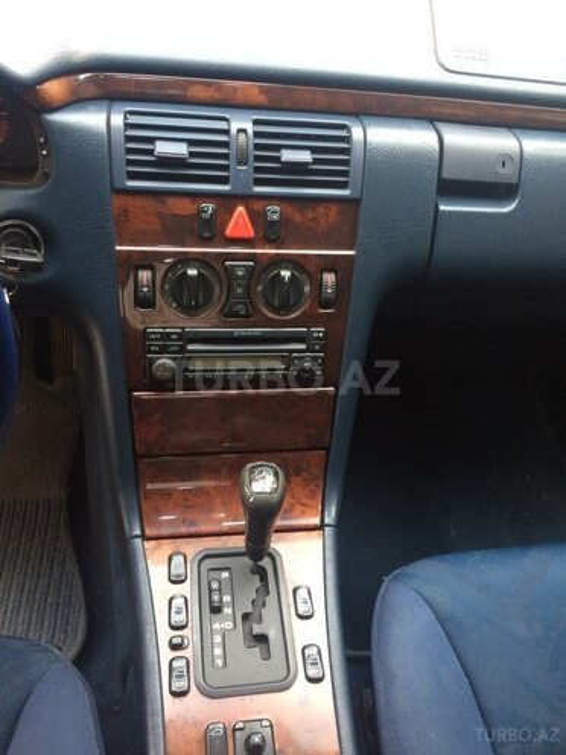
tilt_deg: -46.4
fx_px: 632
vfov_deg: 61.7
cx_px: 283
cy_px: 378
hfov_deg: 48.2
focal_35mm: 29
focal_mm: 4.15
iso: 64
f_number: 2.2
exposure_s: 1/33
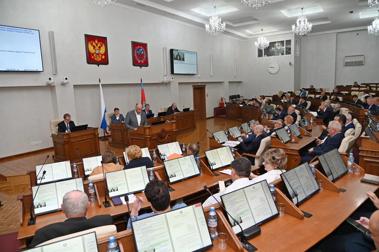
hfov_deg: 73.8
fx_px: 252
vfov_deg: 53.1
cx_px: 190
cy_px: 126
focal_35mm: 24
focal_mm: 24
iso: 360
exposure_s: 1/60
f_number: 4
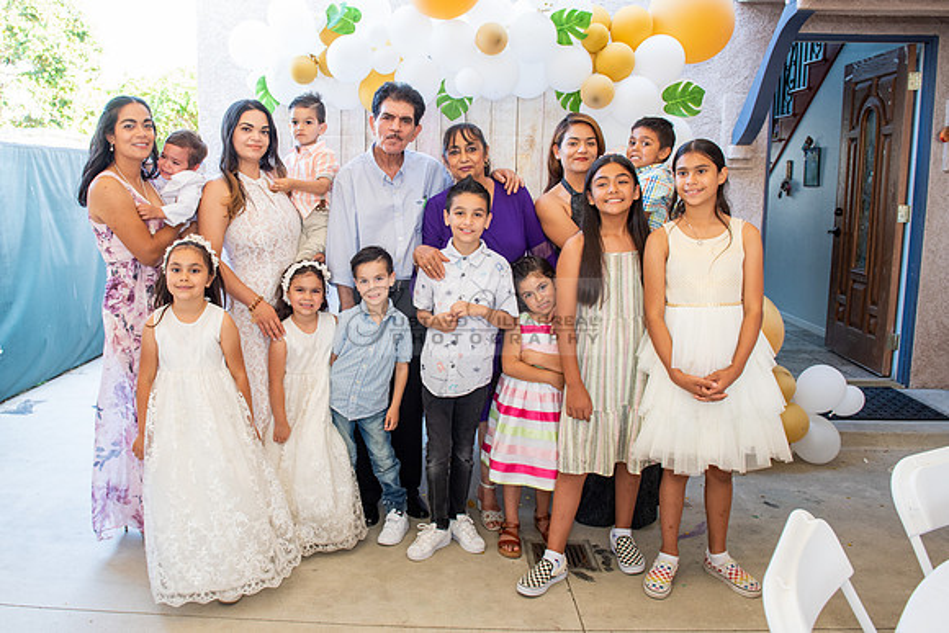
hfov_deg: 62.5
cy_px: 299
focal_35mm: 29
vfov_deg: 44.3
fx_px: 777
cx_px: 399
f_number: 4.5
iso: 500
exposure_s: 1/80
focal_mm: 24
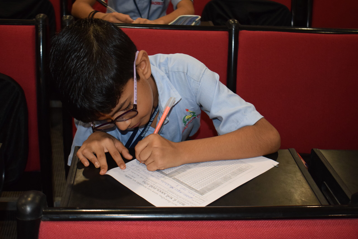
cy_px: 120
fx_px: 477
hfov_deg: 41.1
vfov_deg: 28.1
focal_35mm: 48
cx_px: 179
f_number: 4.5
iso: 1600
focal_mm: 32
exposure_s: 1/60
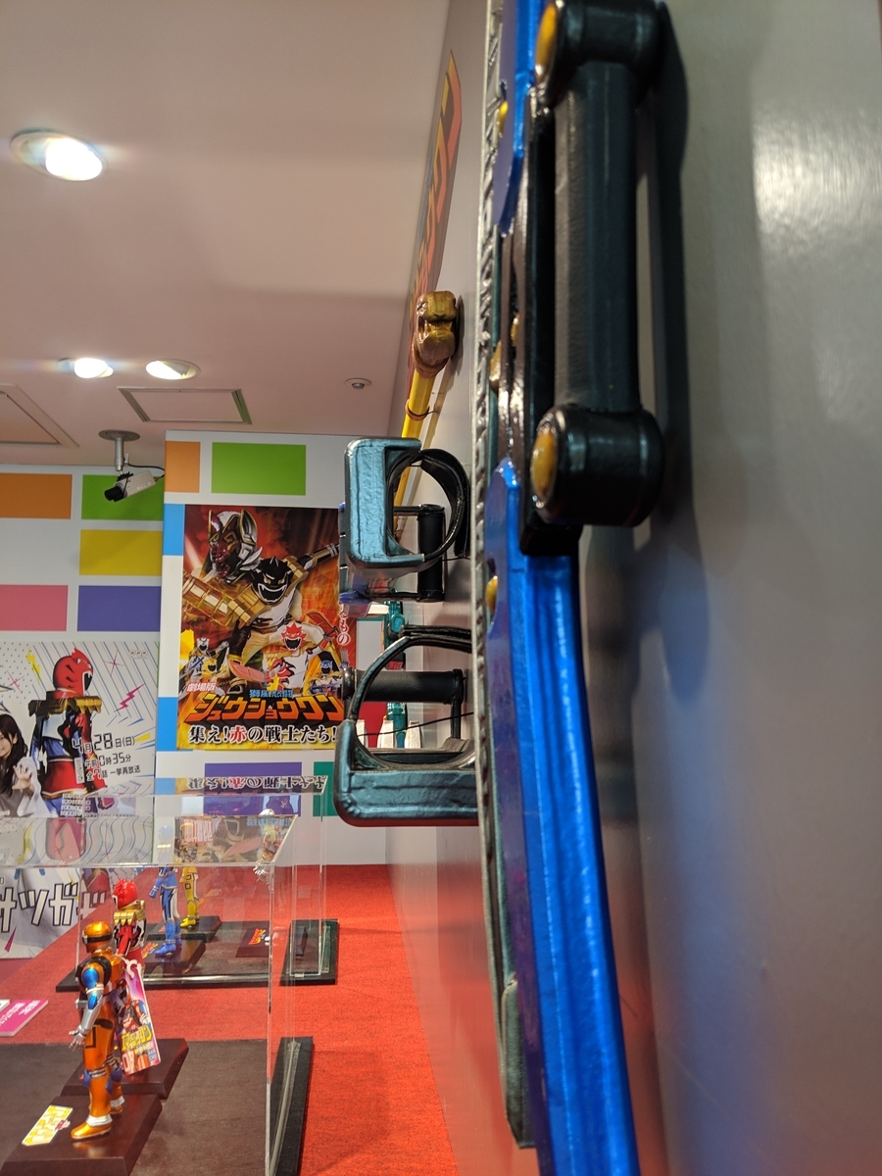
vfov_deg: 65.3
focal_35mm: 27
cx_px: 441
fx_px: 917
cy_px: 588
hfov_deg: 51.4
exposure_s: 1/25
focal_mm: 4.44
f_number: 1.8
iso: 55
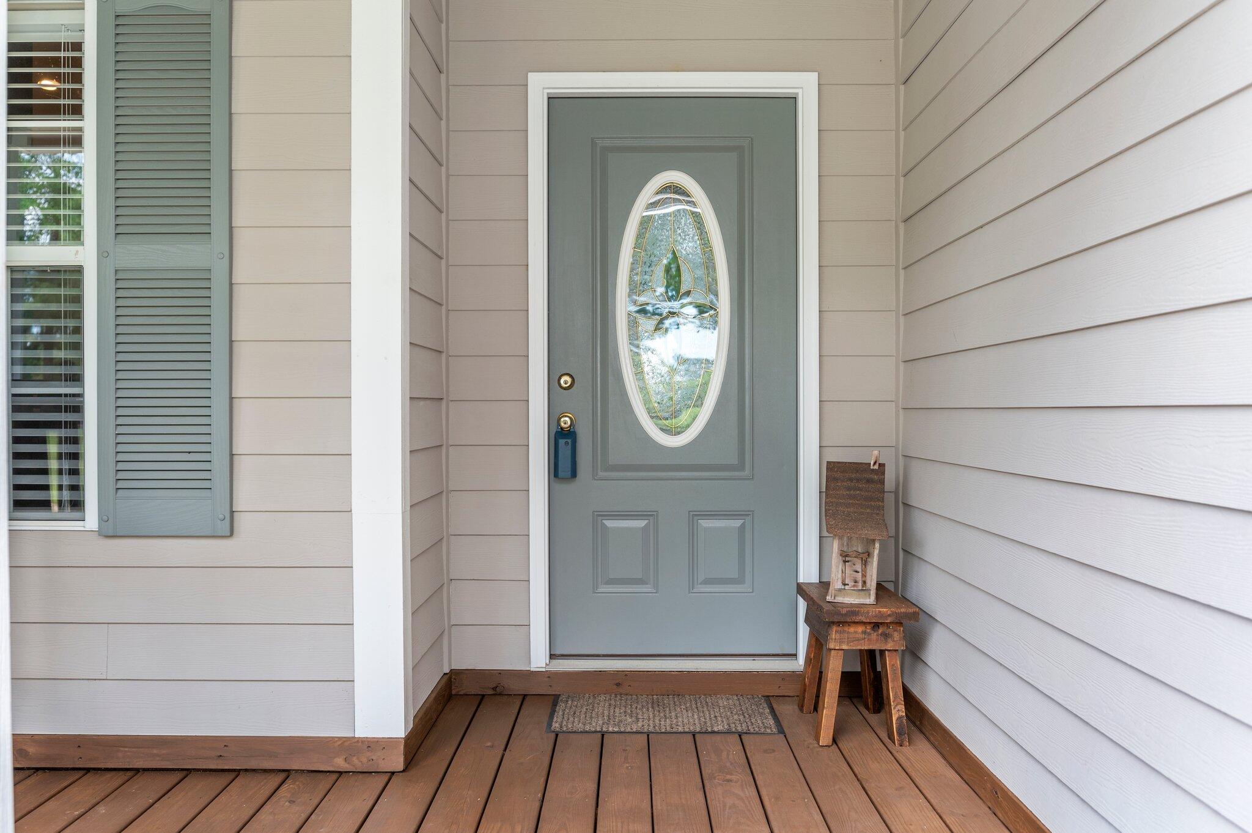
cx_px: 626
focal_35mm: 30
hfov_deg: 62.0
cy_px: 416
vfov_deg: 43.5
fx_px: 1042
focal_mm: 30
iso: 200
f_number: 4.5
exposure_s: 1/60
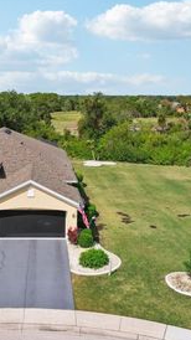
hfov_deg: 27.6
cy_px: 158
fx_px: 378
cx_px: 30
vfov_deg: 48.3
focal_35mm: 42
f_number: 2.8
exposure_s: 1/640
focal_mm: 8.4
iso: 110
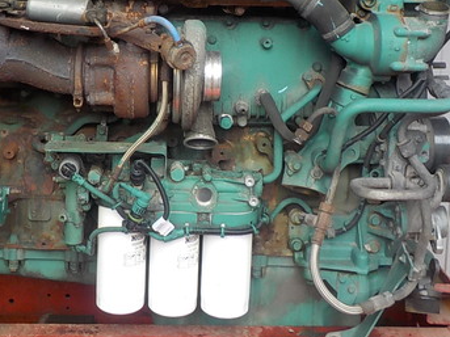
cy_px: 62
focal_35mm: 56
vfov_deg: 25.6
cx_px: 178
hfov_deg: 34.2
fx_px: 728
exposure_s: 1/50
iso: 125
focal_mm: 4.1
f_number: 3.3
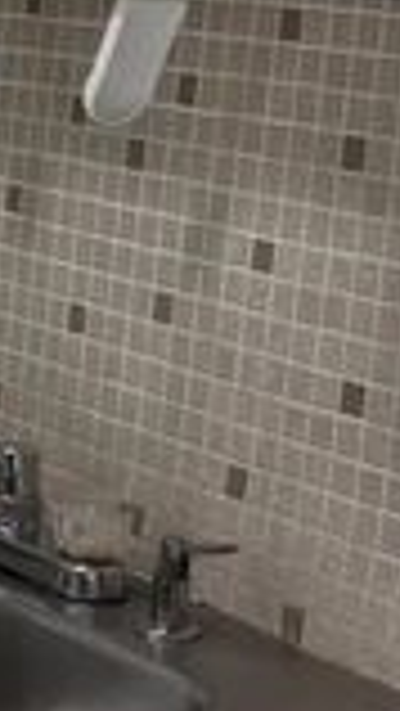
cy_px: 367
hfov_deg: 7.7
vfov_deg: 15.2
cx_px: -697
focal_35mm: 141
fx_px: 2656
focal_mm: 6.76
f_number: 1.78
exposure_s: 1/120
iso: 100
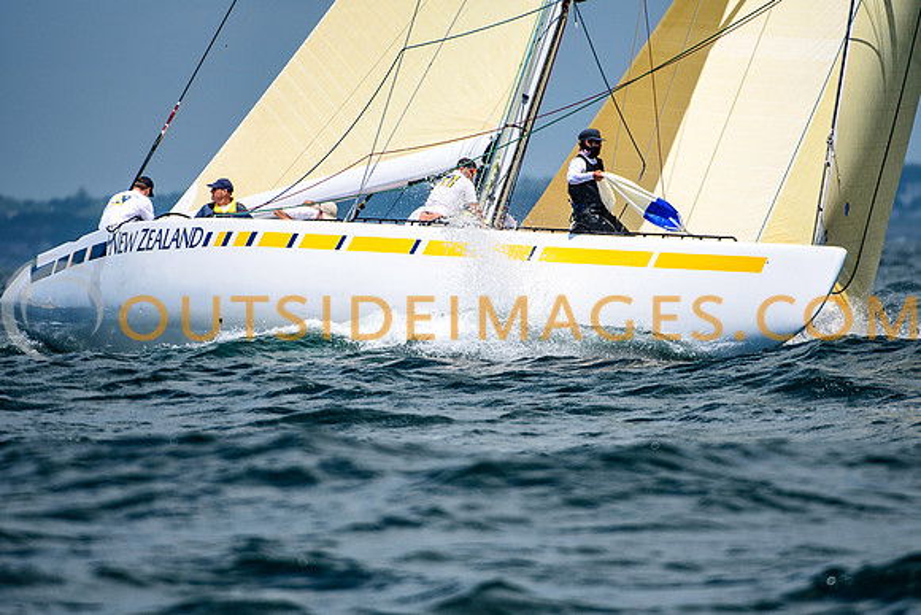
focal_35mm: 600
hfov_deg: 3.4
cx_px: 460
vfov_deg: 2.3
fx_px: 15353
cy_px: 308
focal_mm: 400
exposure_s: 1/3200
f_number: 5
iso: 400
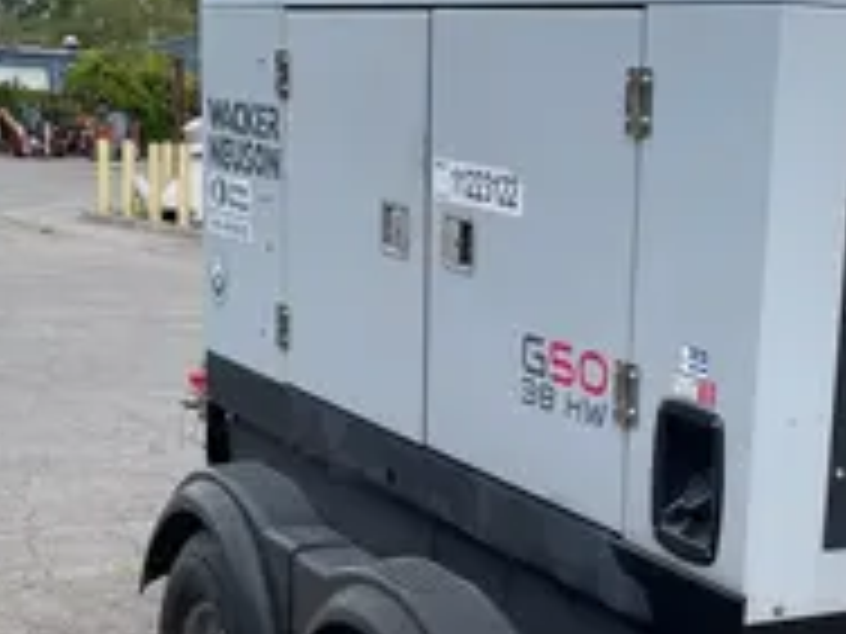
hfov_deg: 25.3
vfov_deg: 19.1
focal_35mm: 76
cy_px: 533
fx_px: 1857
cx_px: 666
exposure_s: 1/849
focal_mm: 4.2
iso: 32
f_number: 1.6
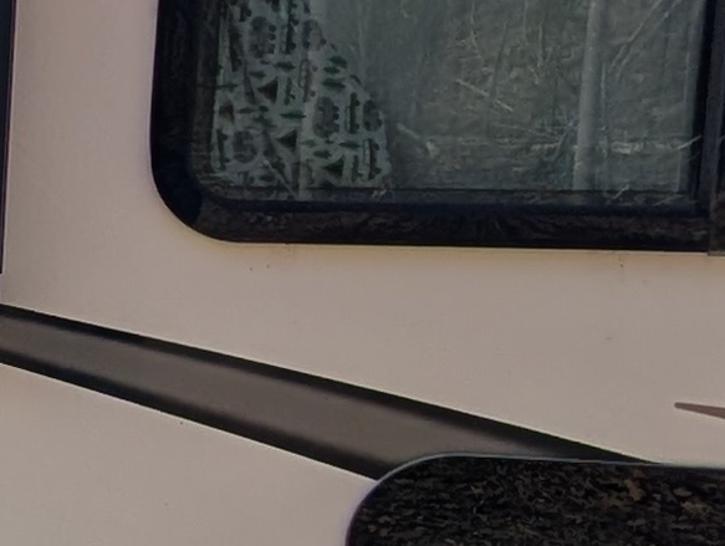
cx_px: -681
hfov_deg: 17.5
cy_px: 368
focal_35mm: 84
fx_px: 1762
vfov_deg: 17.6
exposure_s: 1/8333
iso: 53
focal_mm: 2.02
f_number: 1.7
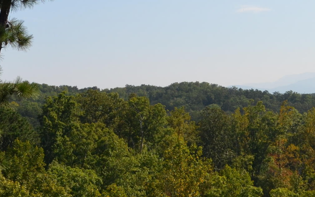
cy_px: 50
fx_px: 936
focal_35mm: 109
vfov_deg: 12.0
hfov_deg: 18.9
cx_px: 51
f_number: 6.3
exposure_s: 1/1600
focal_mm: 24
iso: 400
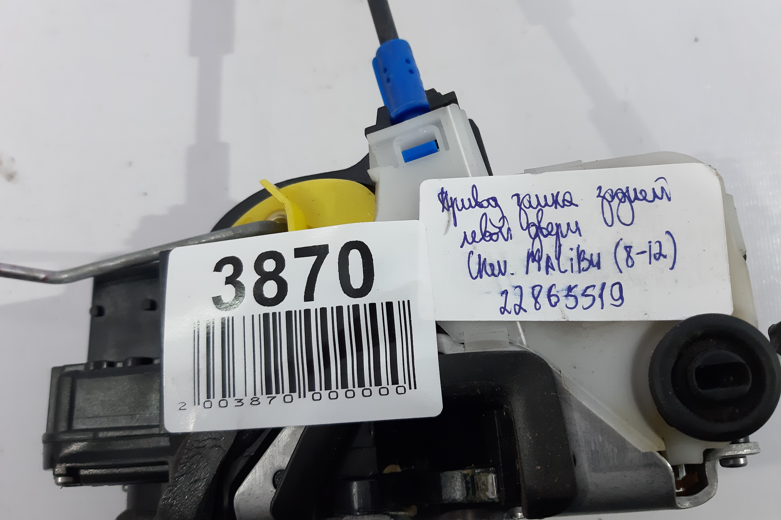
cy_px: 240
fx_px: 629
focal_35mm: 29
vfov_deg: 44.9
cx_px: 390
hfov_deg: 63.7
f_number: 1.7
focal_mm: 3.93
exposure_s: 1/50
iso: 160
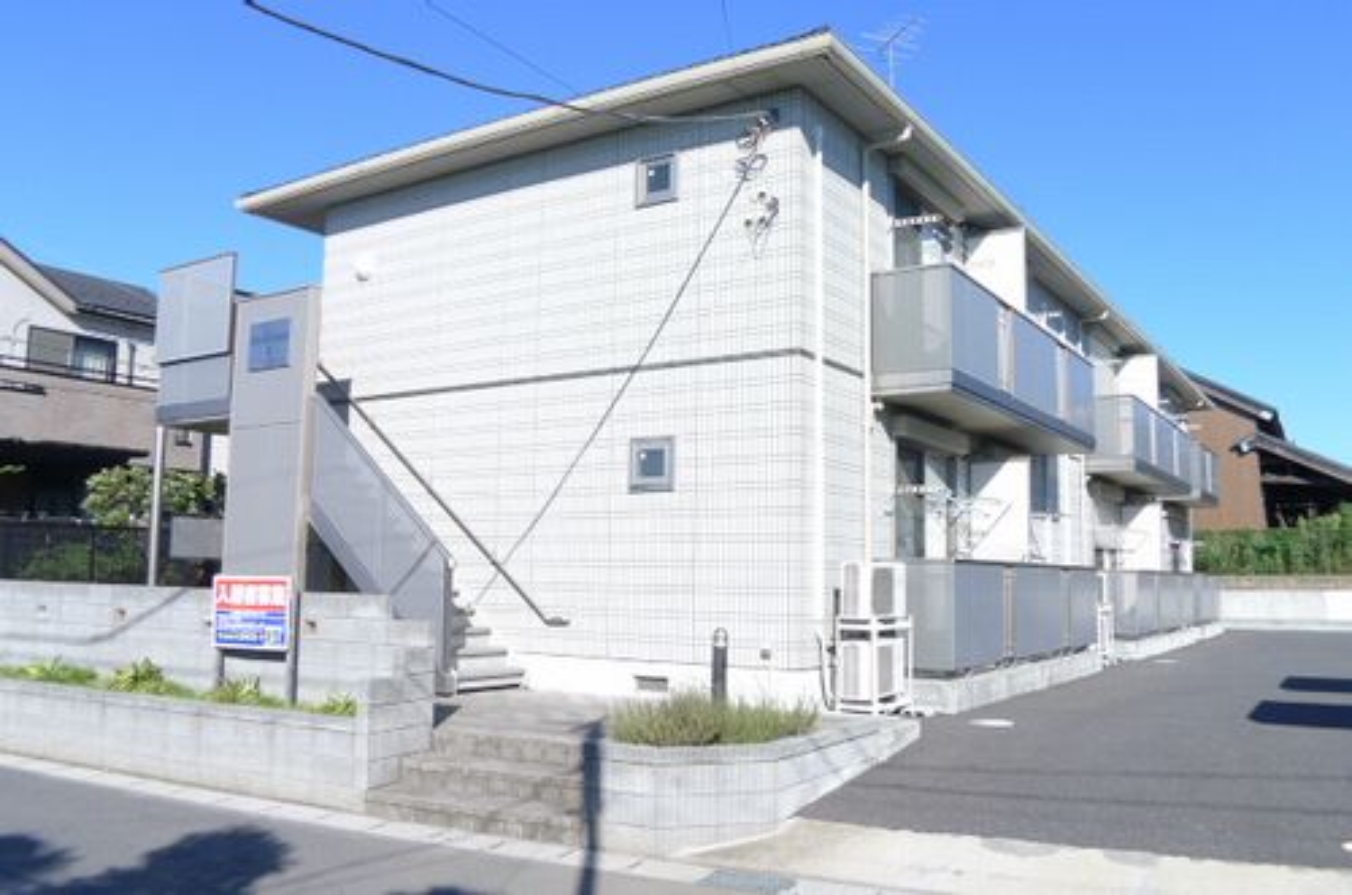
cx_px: 676
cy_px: 448
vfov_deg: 33.2
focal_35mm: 40
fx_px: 1499
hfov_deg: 48.6
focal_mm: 8.5
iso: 100
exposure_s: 1/500
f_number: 4.5
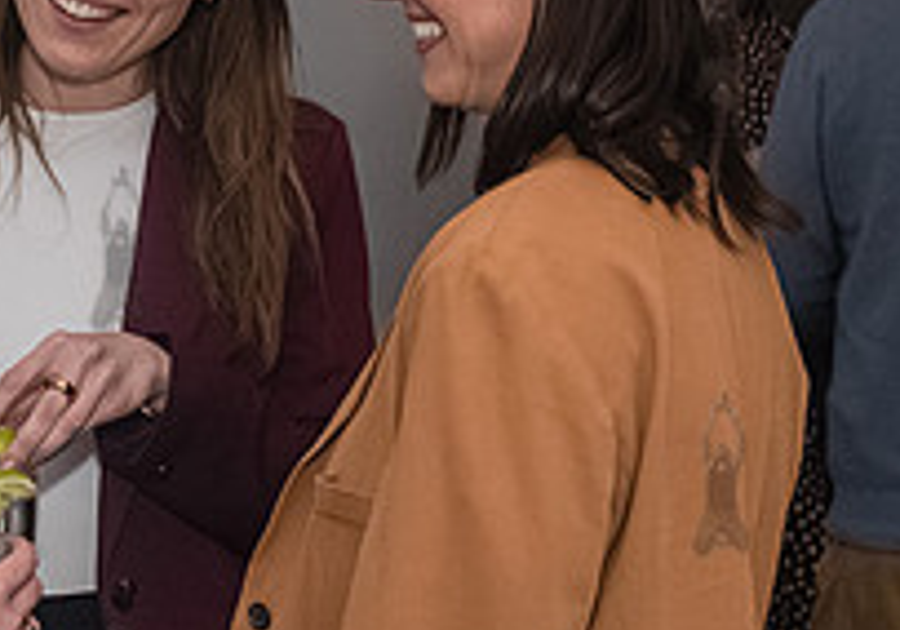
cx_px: 65
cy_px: 112
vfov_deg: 11.8
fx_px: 3021
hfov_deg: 16.7
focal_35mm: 119
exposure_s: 1/320
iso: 6400
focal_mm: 35
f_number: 4.5
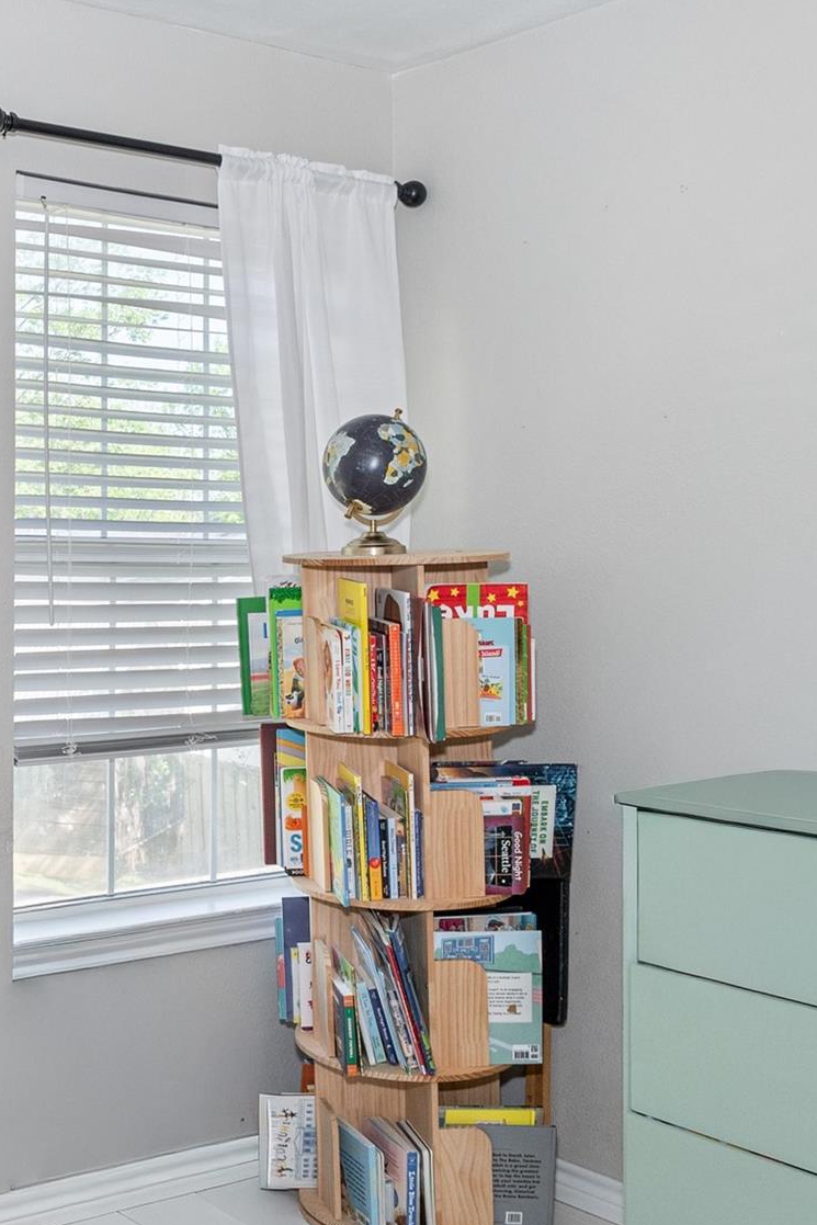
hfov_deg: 28.3
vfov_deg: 44.4
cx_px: -41
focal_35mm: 44
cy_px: 689
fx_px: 1497
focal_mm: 16
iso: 640
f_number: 8
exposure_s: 1/60
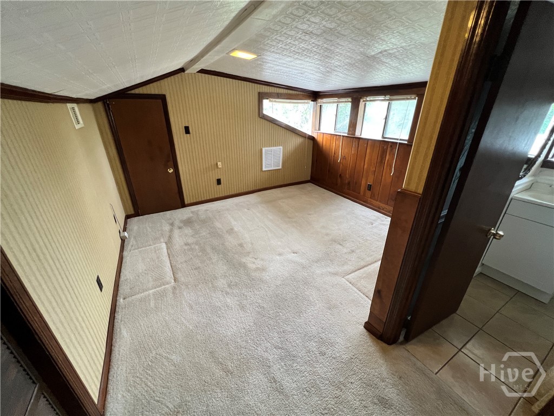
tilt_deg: -21.6
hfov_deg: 106.2
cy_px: 208
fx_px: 208
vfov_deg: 89.9
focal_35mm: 13
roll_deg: -0.3
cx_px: 277
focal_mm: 1.57
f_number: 1.8
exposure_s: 1/60
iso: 200
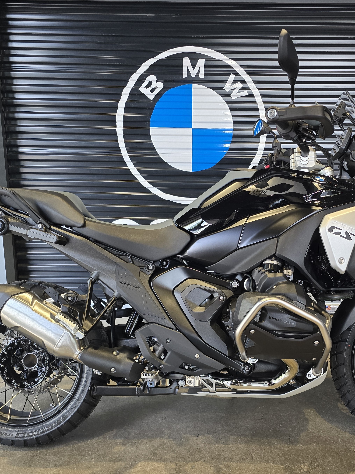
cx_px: 210
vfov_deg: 53.9
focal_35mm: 34
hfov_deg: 41.6
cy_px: 250
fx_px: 465
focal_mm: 6.3
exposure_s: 1/120
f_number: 1.7
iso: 125
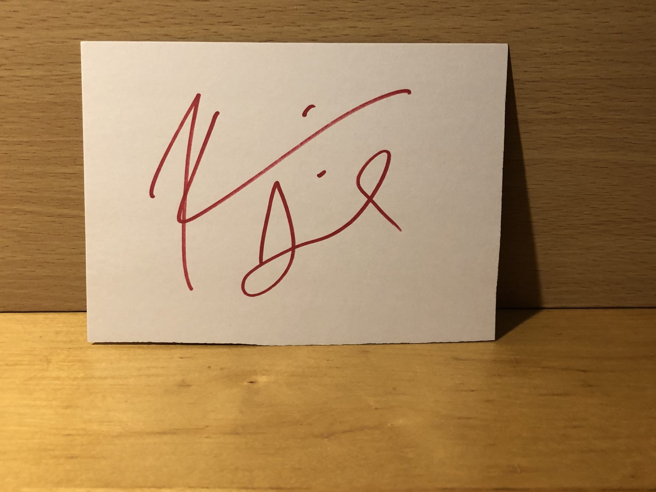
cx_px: 313
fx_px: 701
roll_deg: -1.6
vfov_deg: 38.5
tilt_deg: -20.7
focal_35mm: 37
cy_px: 190
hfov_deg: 50.1
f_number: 1.8
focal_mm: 3.99
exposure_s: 1/17
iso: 40
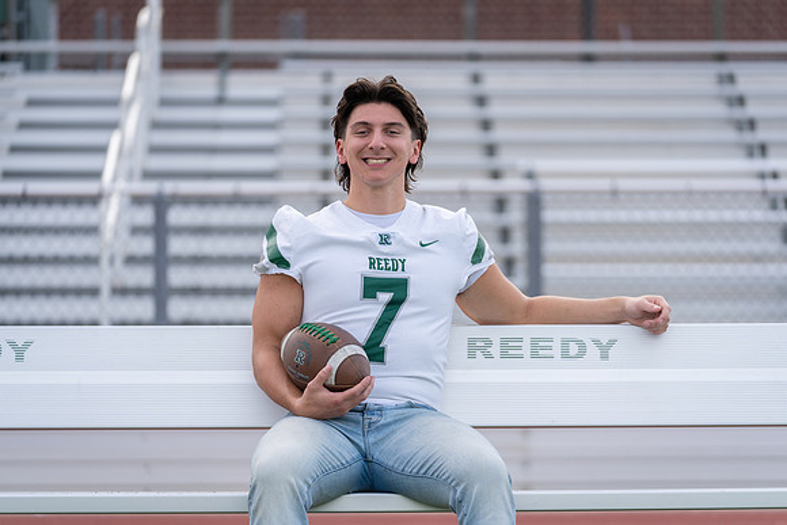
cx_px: 394
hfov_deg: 13.5
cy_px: 262
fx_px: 3326
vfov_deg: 9.0
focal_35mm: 152
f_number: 2.8
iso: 100
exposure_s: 1/500
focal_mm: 148
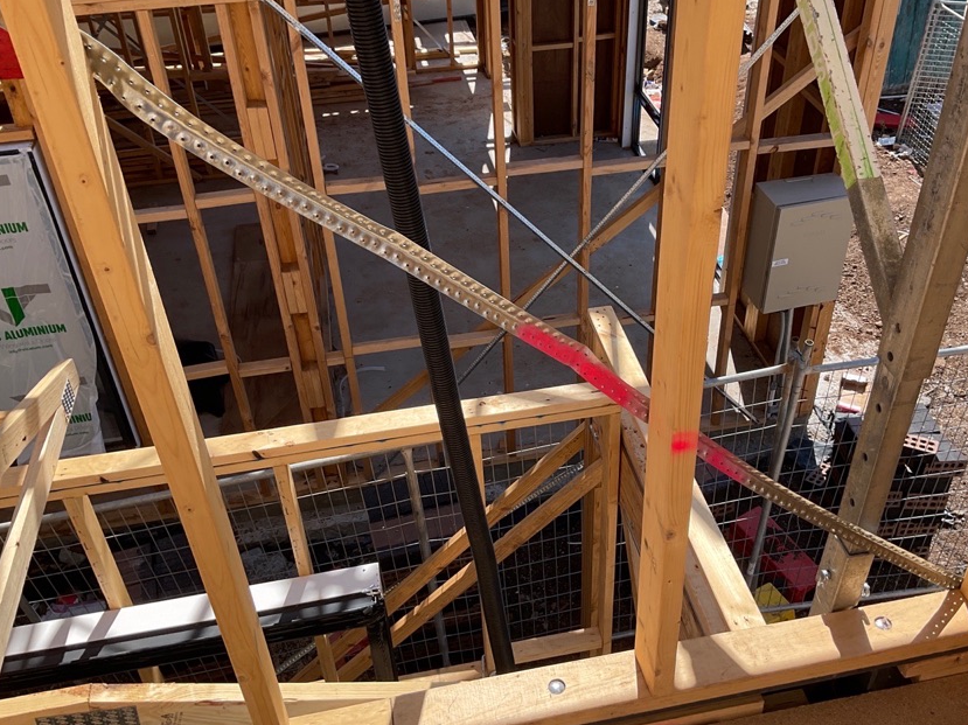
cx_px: 537
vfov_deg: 40.7
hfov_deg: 52.5
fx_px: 978
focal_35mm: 35
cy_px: 341
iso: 16
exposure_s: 1/829
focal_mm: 3
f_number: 1.8
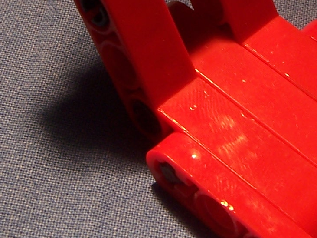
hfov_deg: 18.8
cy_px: 10
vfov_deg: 14.0
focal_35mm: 104
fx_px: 952
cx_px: 232
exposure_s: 1/45
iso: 80
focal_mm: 5.5
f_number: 3.4
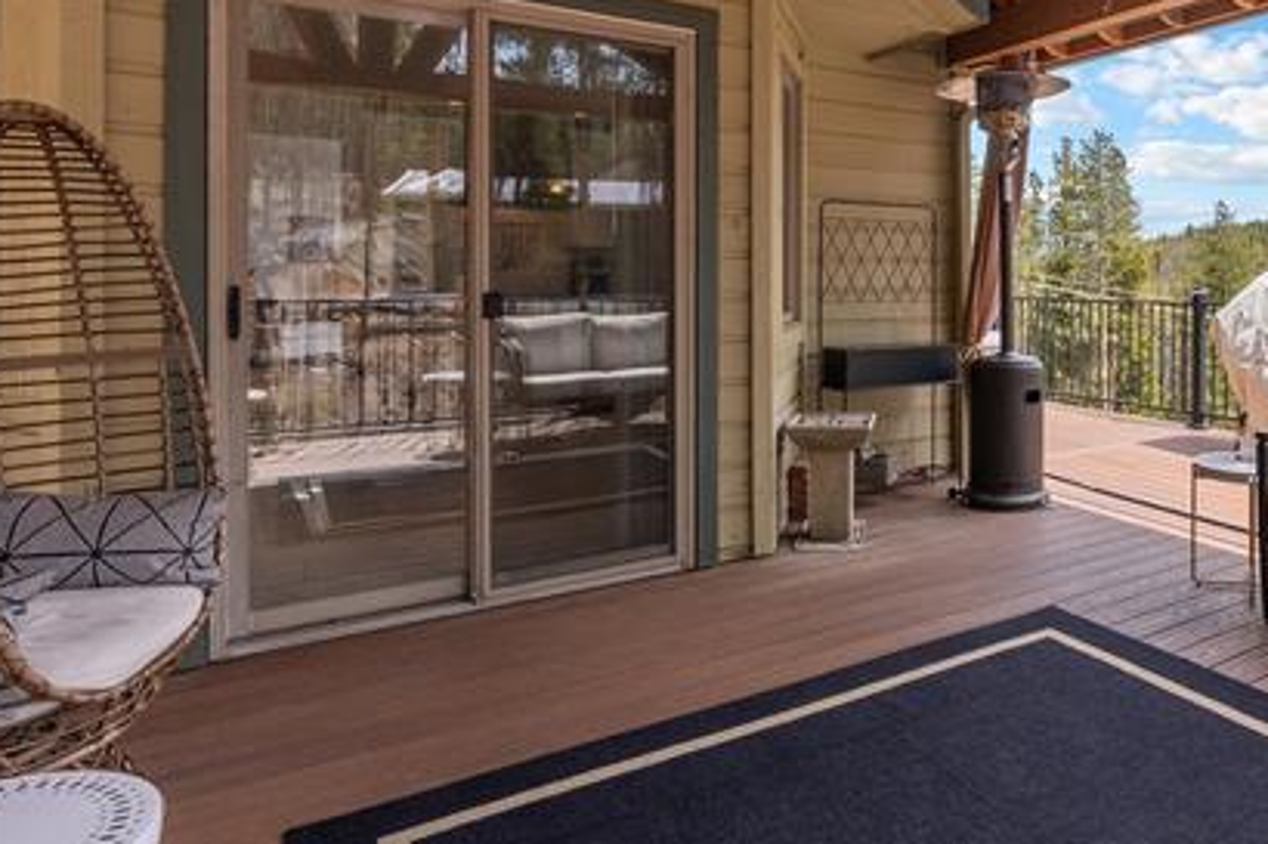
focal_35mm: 25
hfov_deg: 66.5
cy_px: 339
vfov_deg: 50.9
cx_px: 971
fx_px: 880
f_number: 7.1
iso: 640
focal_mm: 16
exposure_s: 1/500
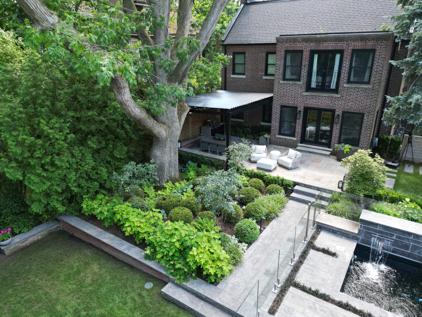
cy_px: 158
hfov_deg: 71.6
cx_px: 211
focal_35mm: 24
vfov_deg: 56.8
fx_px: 293
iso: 130
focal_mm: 6.72
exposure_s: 1/125
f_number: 1.7
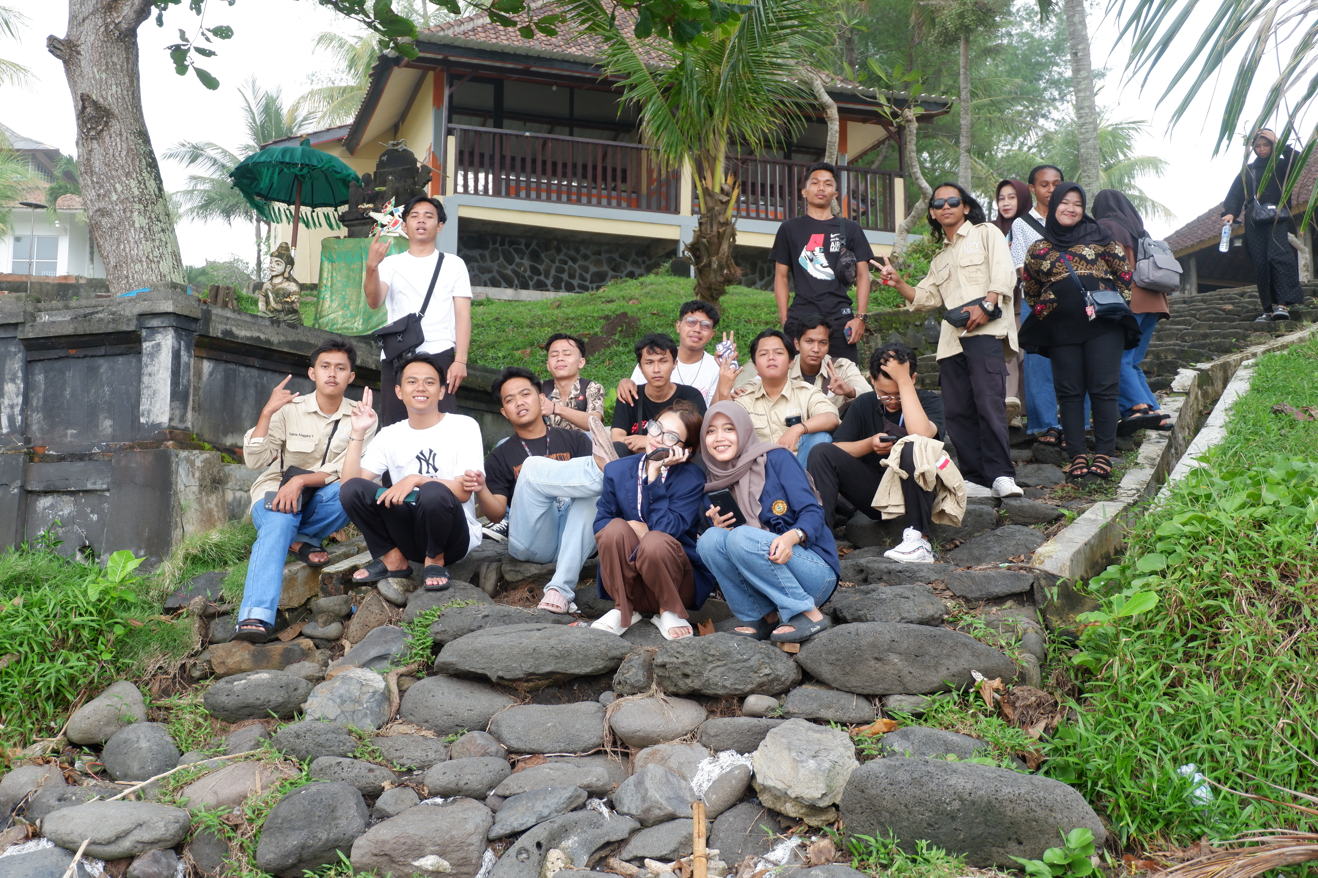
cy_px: 439
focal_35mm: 39
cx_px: 659
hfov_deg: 49.6
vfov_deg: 34.2
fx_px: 1428
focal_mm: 26.9
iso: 400
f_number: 4.5
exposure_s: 1/140
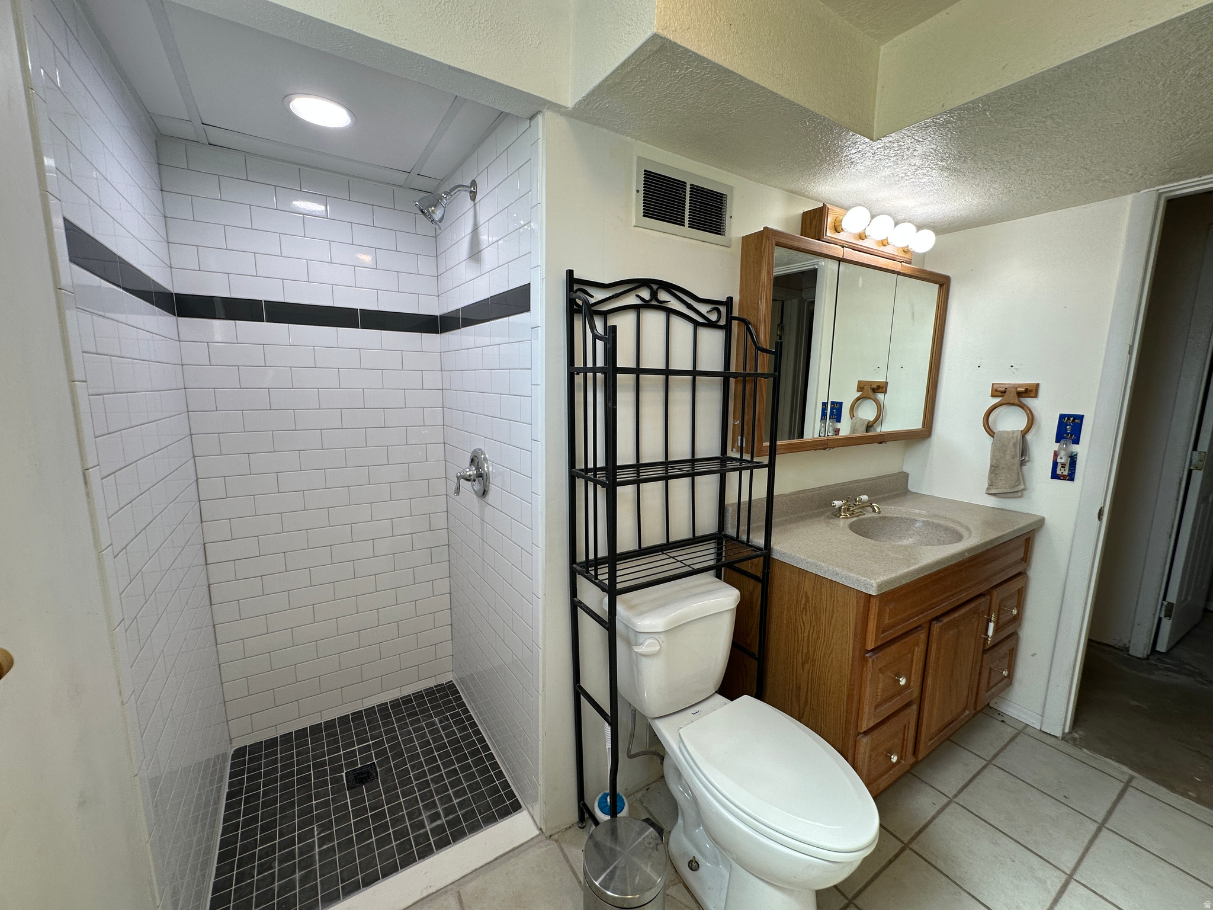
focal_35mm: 14
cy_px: 455
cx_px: 606
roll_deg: -0.8
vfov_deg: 85.7
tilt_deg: -8.4
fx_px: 491
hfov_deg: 102.1
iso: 80
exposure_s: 1/120
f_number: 2.2
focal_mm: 2.22
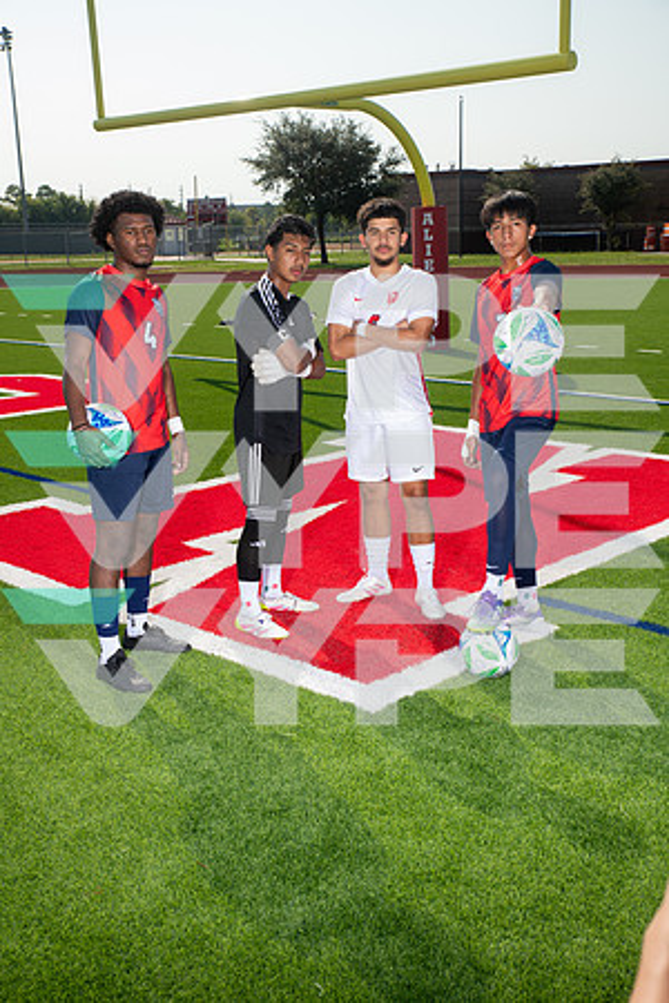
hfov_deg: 31.9
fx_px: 1171
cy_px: 502
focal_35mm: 42
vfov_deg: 46.4
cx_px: 334
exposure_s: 1/400
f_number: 6.3
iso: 100
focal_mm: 42
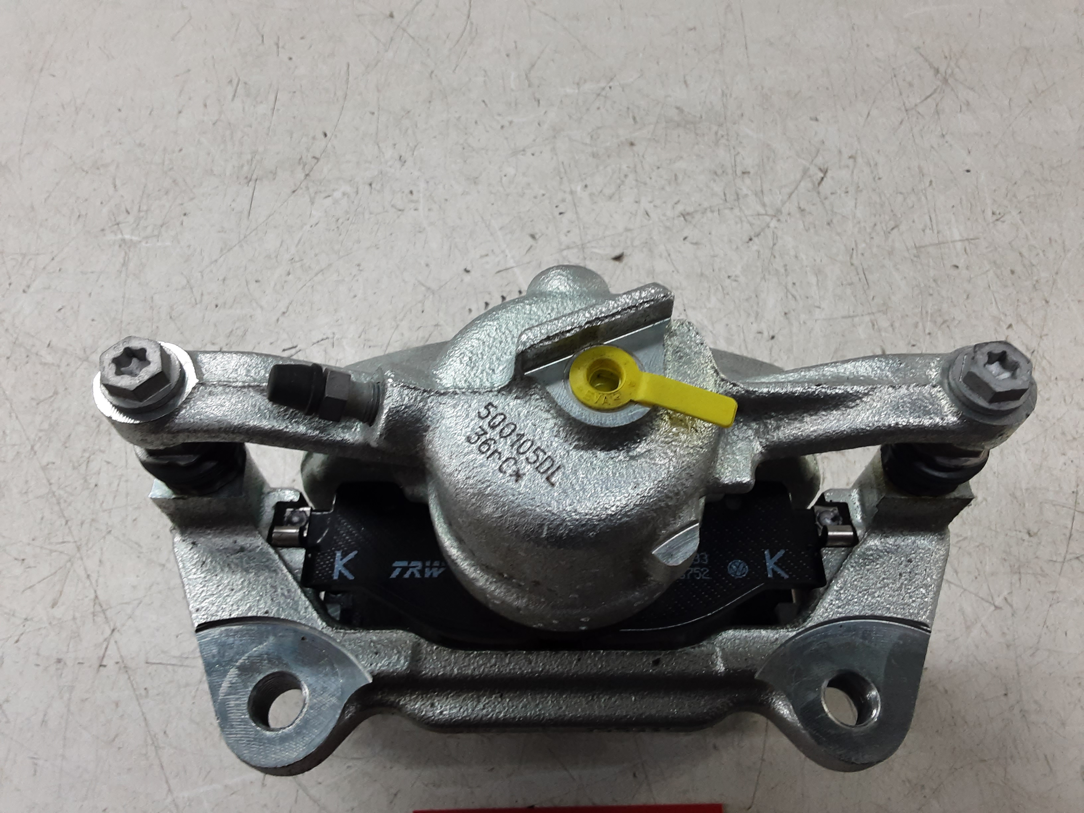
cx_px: 542
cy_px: 406
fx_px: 846
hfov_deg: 65.3
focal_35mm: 27
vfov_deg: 51.4
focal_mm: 2.91
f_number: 1.9
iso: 64
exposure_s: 1/50
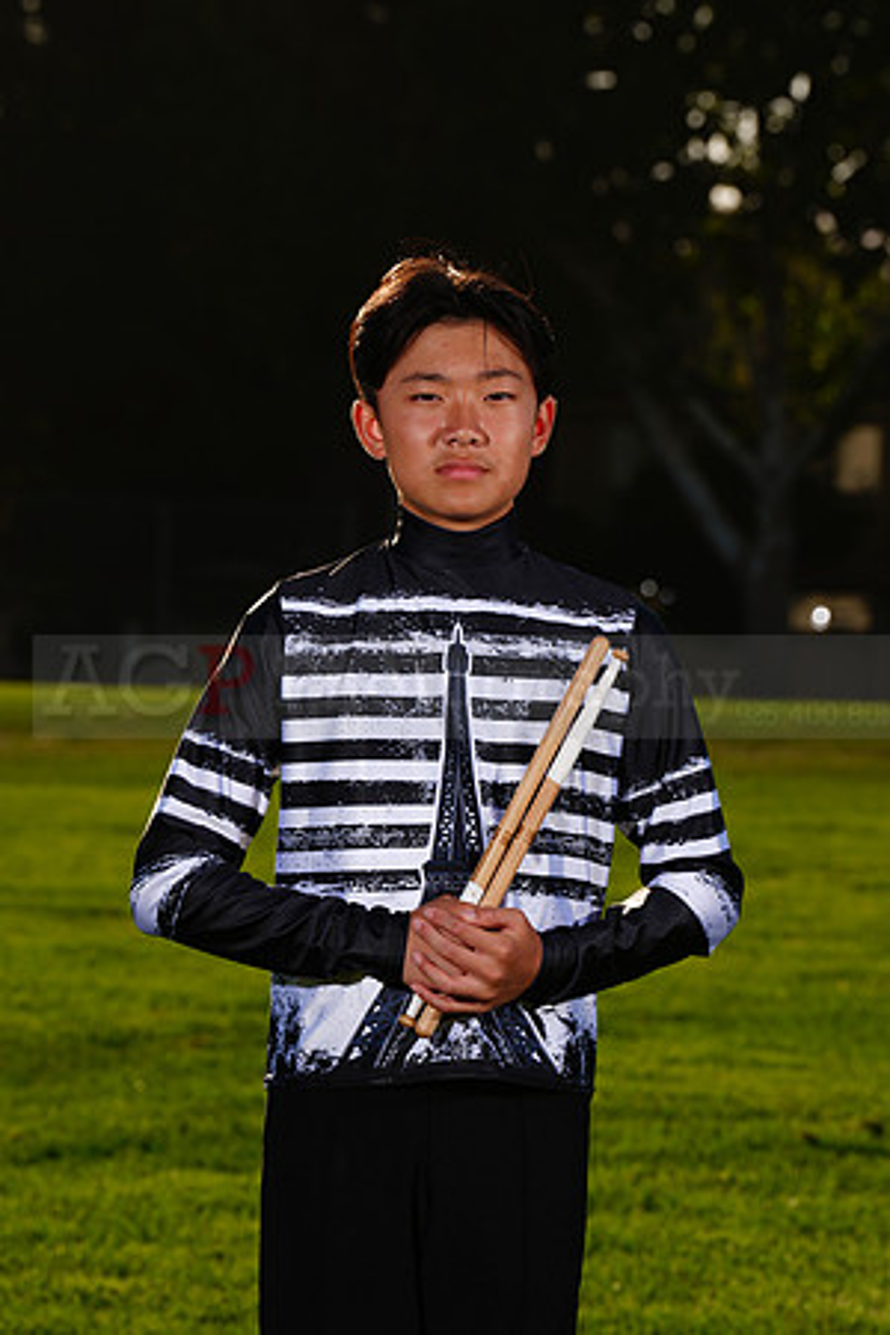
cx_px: 445
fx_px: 7416
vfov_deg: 10.3
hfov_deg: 6.9
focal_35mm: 200
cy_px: 668
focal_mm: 200
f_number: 11
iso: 125
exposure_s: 1/250
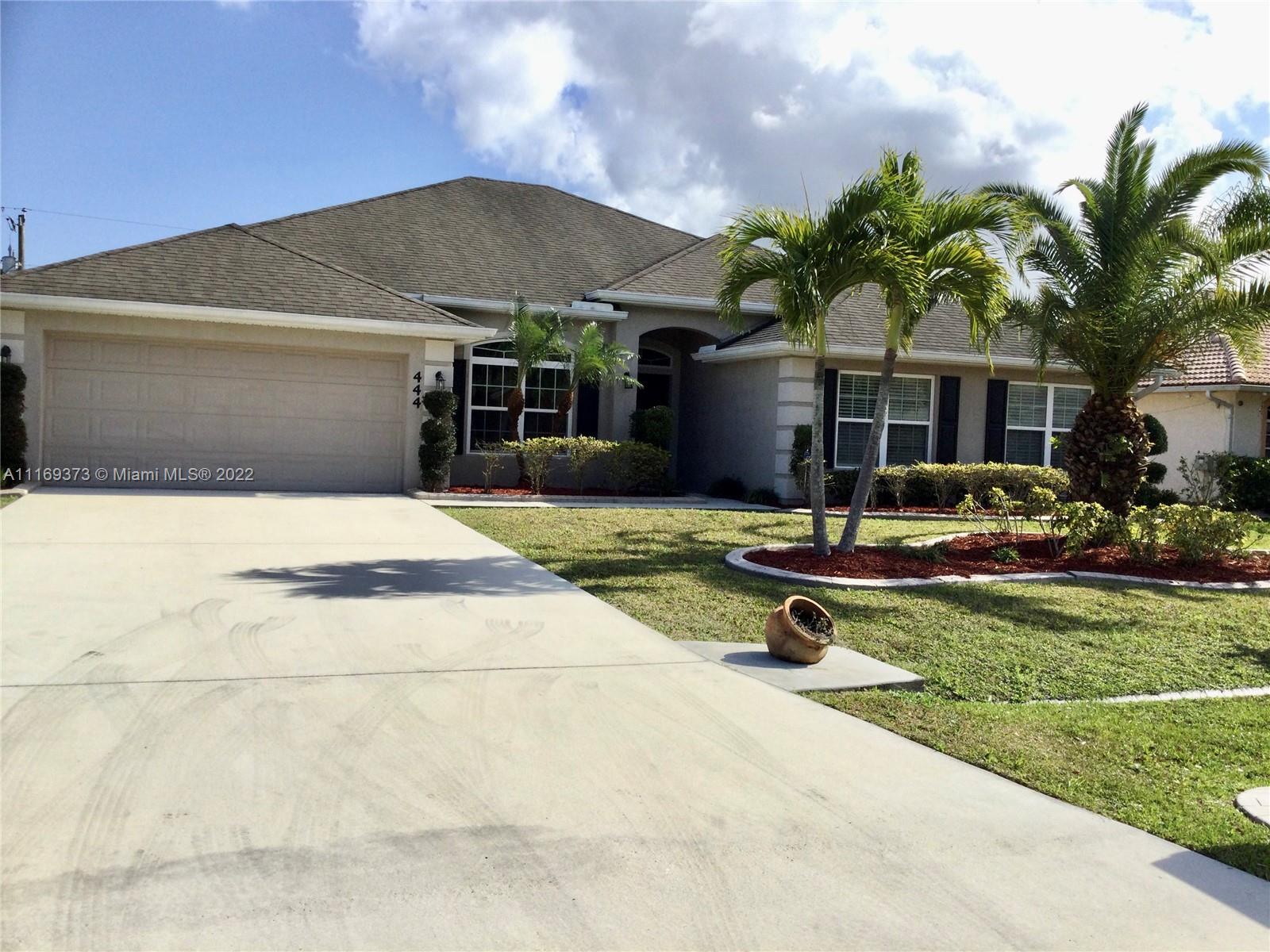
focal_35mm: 31
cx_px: 635
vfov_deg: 45.4
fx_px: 1137
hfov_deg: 58.4
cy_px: 476
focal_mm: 3.3
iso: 25
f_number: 2.4
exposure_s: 1/1456
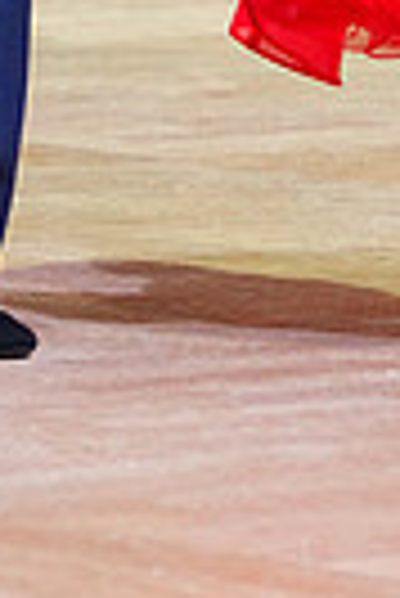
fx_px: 8710
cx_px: 447
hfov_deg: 2.6
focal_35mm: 524
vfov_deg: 3.9
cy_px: -387
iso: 2500
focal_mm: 120
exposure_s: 1/250
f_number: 4
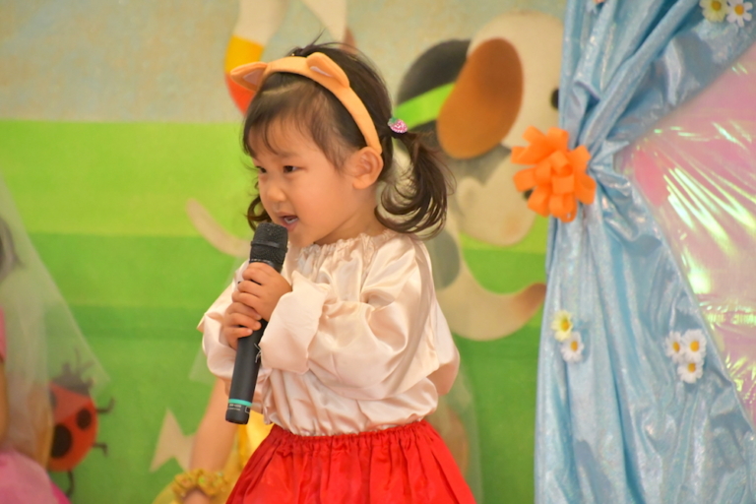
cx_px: 378
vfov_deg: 3.4
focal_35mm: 405
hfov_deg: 5.1
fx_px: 8504
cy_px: 252
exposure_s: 1/800
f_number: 6.3
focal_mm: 270
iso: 8000
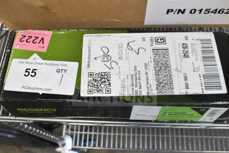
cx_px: 114
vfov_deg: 38.4
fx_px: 219
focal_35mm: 34
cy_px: 76
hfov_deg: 55.1
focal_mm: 23
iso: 6400
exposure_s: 1/250
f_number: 8
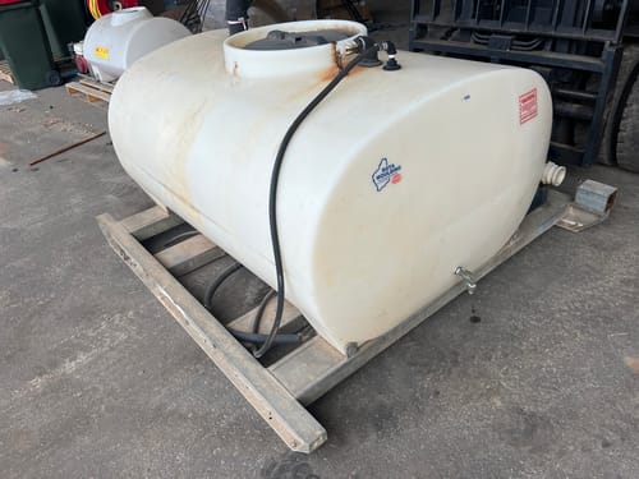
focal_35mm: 26
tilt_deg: -29.6
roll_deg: +3.7
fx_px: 480
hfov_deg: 67.3
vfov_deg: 53.1
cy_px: 240
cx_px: 320
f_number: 1.6
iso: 50
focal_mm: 5.1
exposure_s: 1/913
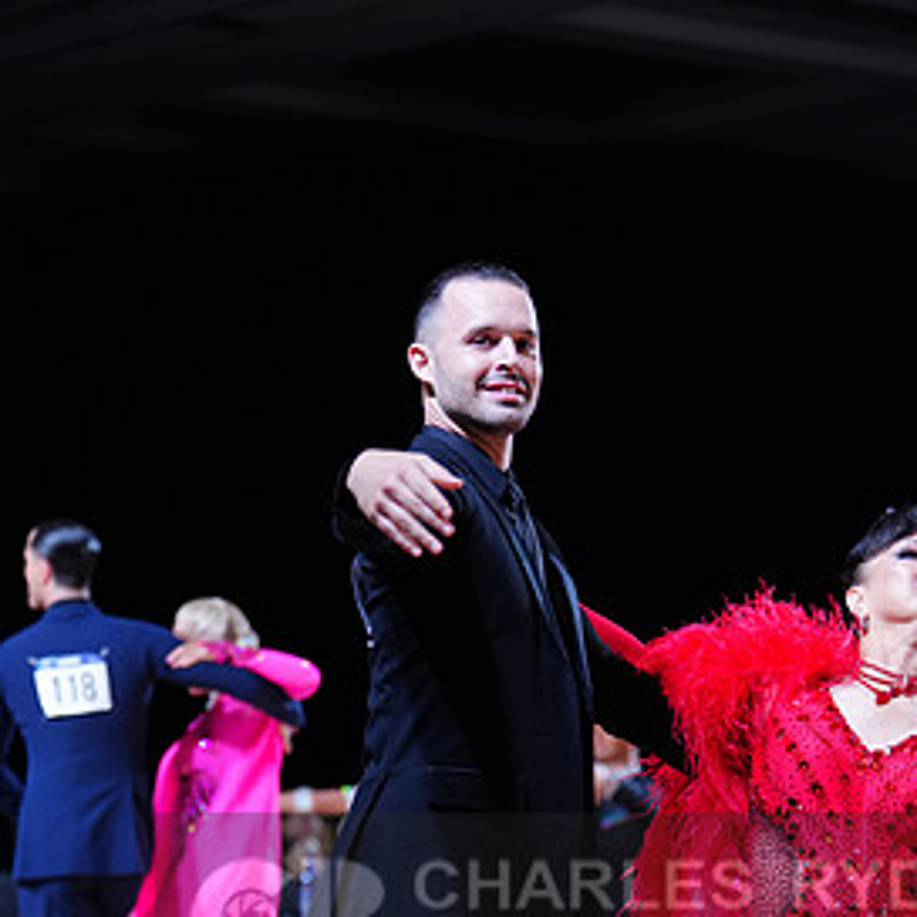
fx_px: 4406
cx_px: 622
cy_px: 927
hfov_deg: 11.9
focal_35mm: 147
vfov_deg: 11.8
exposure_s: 1/500
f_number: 2.8
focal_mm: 81
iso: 800
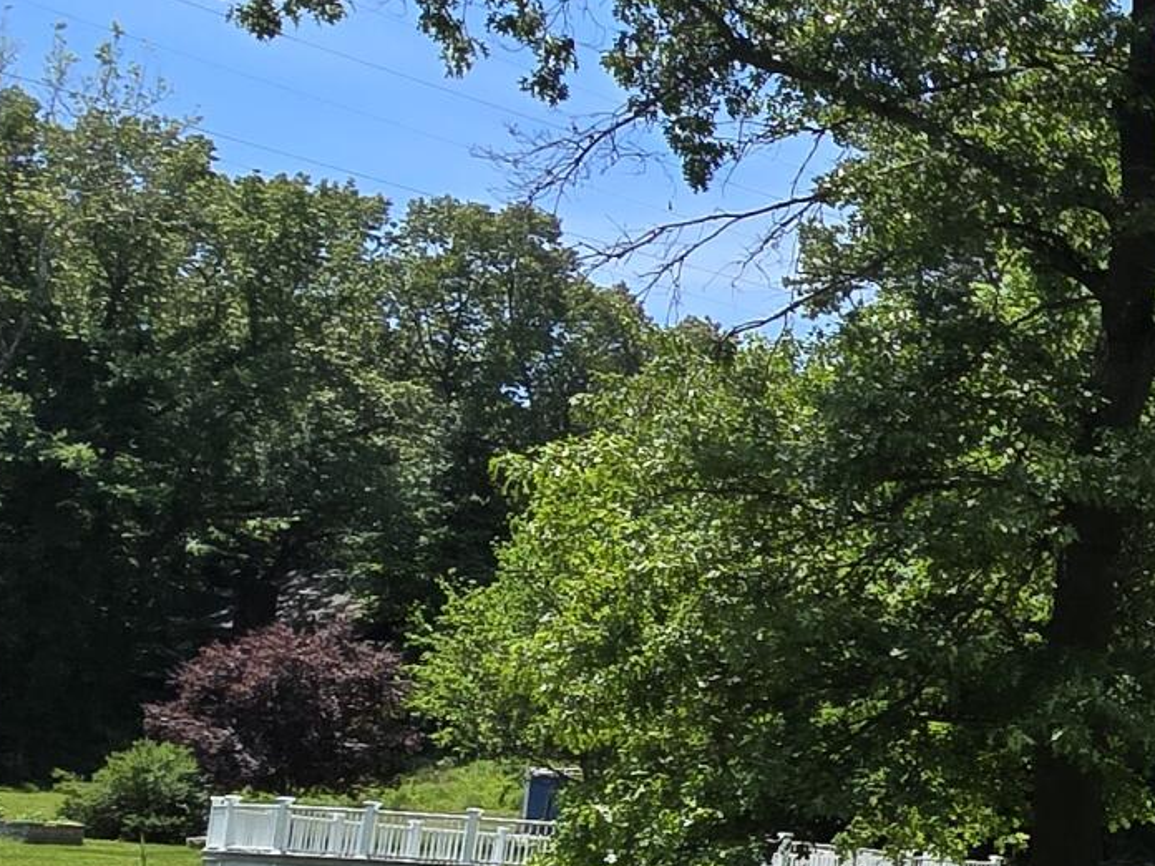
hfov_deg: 24.3
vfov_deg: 25.5
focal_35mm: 56
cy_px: 735
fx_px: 1869
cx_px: 1854
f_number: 2.2
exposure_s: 1/1645
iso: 50
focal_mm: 2.2
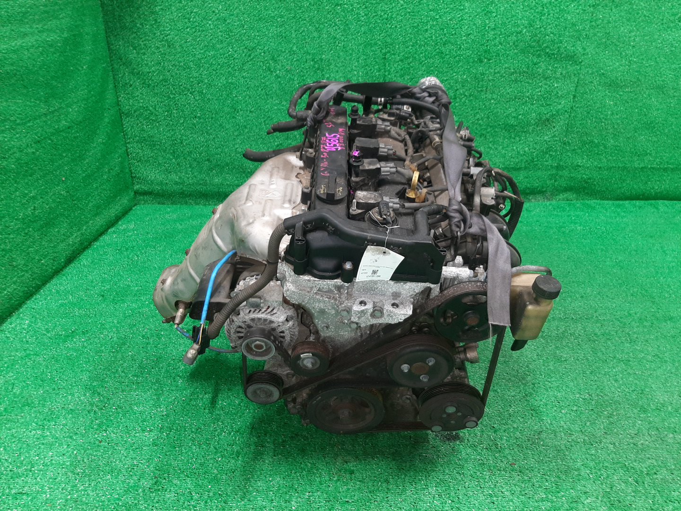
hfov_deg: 67.3
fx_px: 511
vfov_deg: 53.1
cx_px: 340
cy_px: 256
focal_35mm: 26
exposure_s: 1/50
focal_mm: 3.93
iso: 178
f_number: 1.7
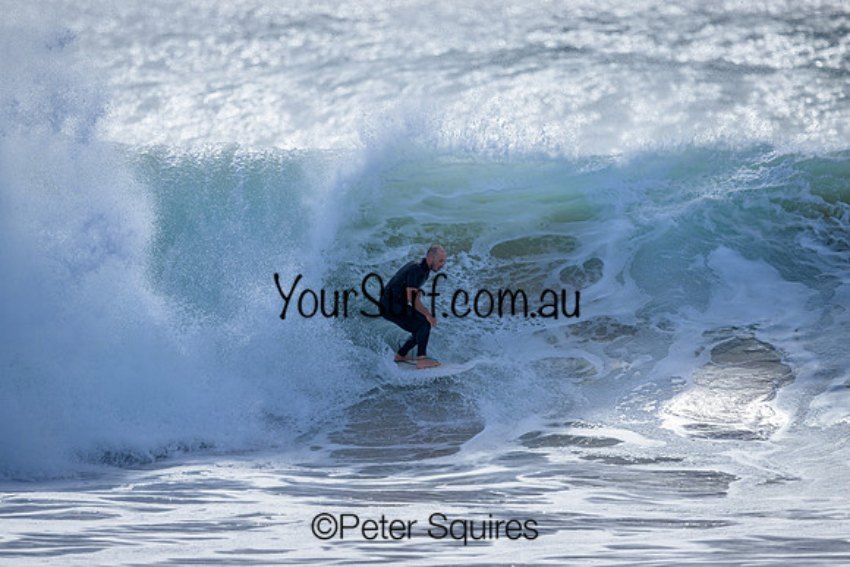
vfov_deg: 1.7
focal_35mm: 800
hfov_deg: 2.6
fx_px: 18892
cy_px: 284
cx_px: 425
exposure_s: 1/2000
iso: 280
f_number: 6.3
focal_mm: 800
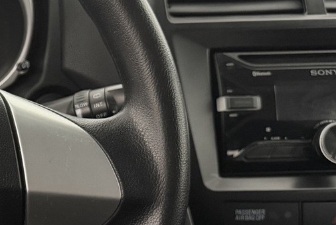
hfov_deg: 24.2
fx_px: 663
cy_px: 151
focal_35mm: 71
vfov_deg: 19.2
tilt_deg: -23.8
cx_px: -124
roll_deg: +1.7
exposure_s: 1/50
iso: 640
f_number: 1.78
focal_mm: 6.76
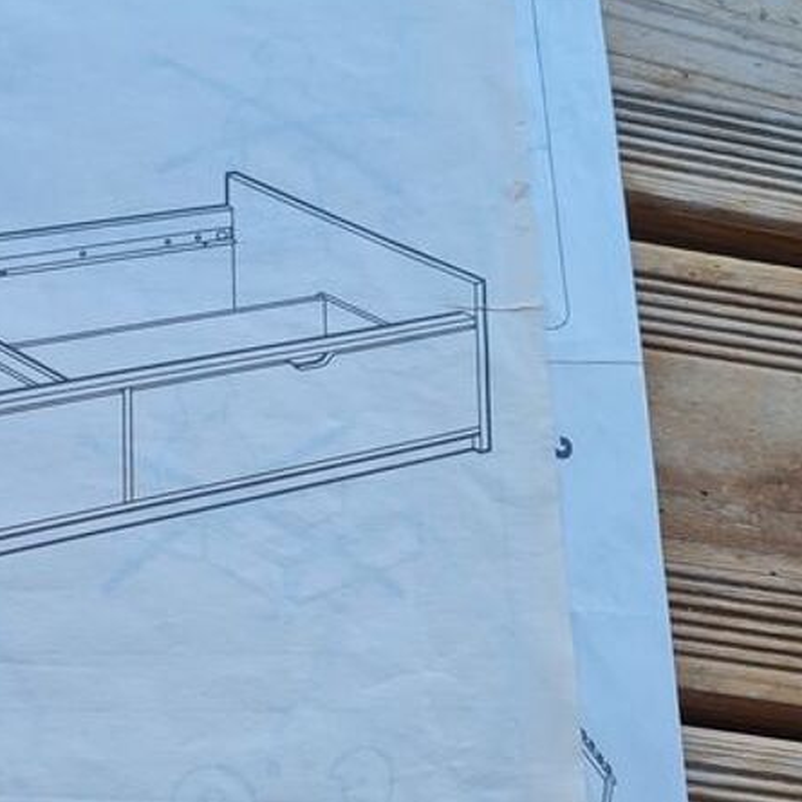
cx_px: 31
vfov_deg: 24.6
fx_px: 1809
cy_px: 631
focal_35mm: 69
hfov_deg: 24.1
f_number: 1.8
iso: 50
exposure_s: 1/201
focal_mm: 5.4
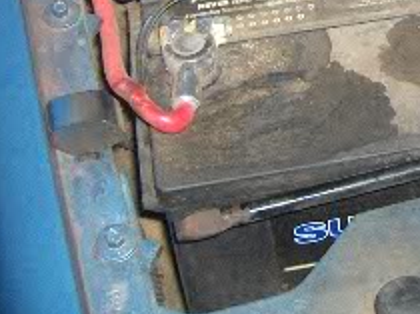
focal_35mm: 119
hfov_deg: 15.4
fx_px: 1442
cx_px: 614
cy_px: -156
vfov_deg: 11.9
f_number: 2.8
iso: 100
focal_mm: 8
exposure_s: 1/60
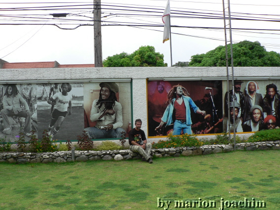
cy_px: 105
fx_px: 283
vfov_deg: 40.7
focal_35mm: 35
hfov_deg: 52.6
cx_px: 140
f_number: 4
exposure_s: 1/320
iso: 64
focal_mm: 6
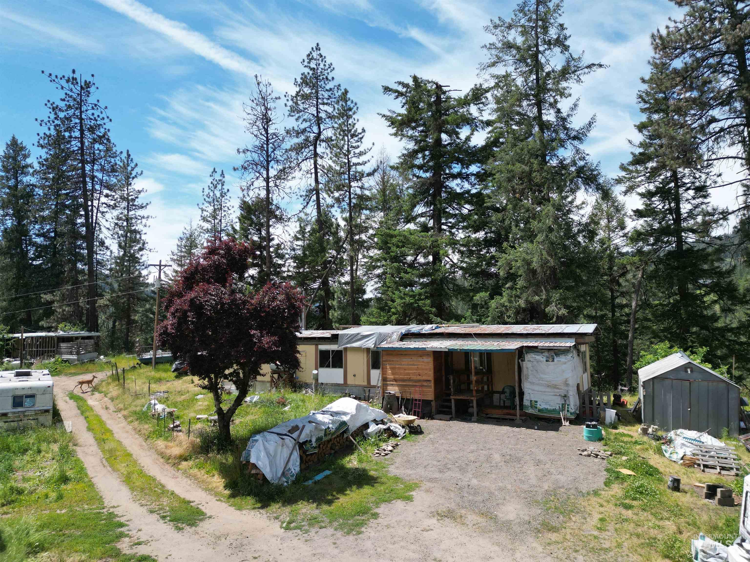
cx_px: 375
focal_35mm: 24
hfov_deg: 71.6
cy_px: 281
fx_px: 520
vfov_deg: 56.8
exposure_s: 1/3000
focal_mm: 6.72
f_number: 1.7
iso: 150
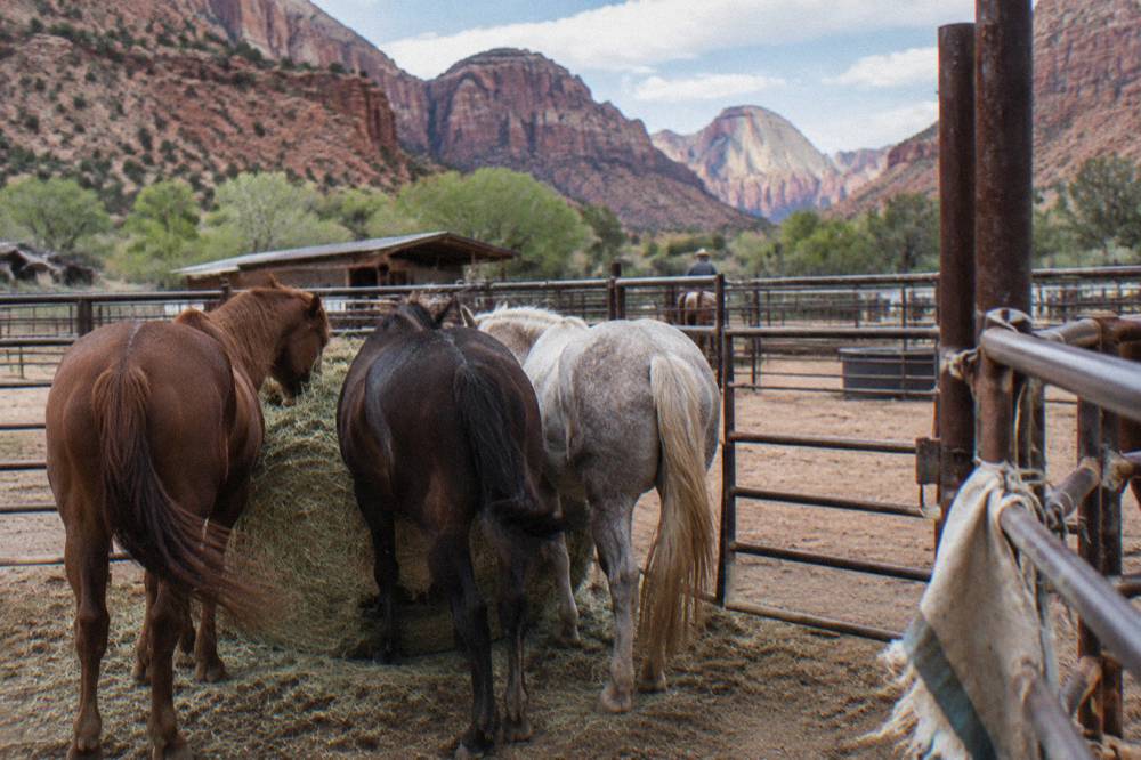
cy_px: 380
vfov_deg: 19.4
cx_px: 570
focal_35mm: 70
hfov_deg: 28.9
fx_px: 2218
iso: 500
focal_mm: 70
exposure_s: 1/1250
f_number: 5
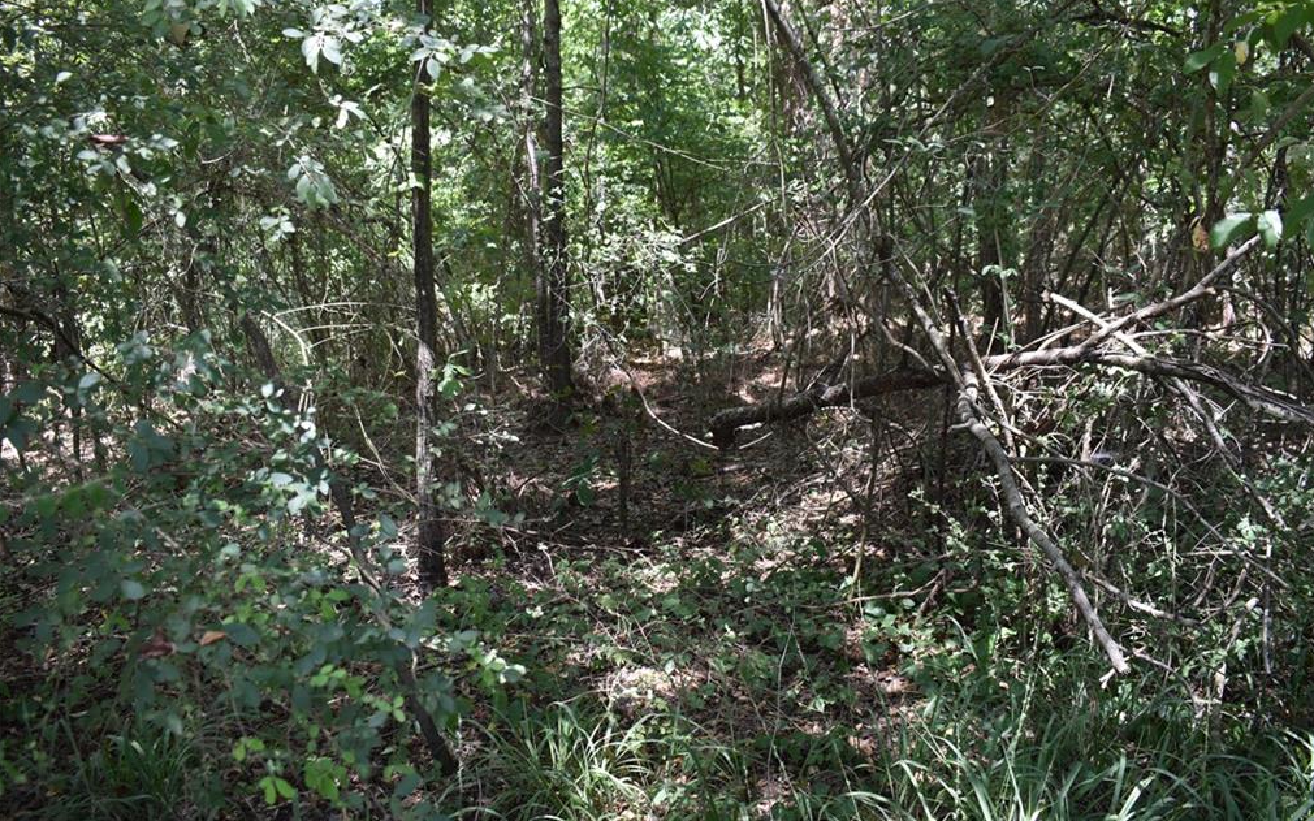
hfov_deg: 61.2
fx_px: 1110
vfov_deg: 40.6
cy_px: 392
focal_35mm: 31
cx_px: 662
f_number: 5
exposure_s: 1/100
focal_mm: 20
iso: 400
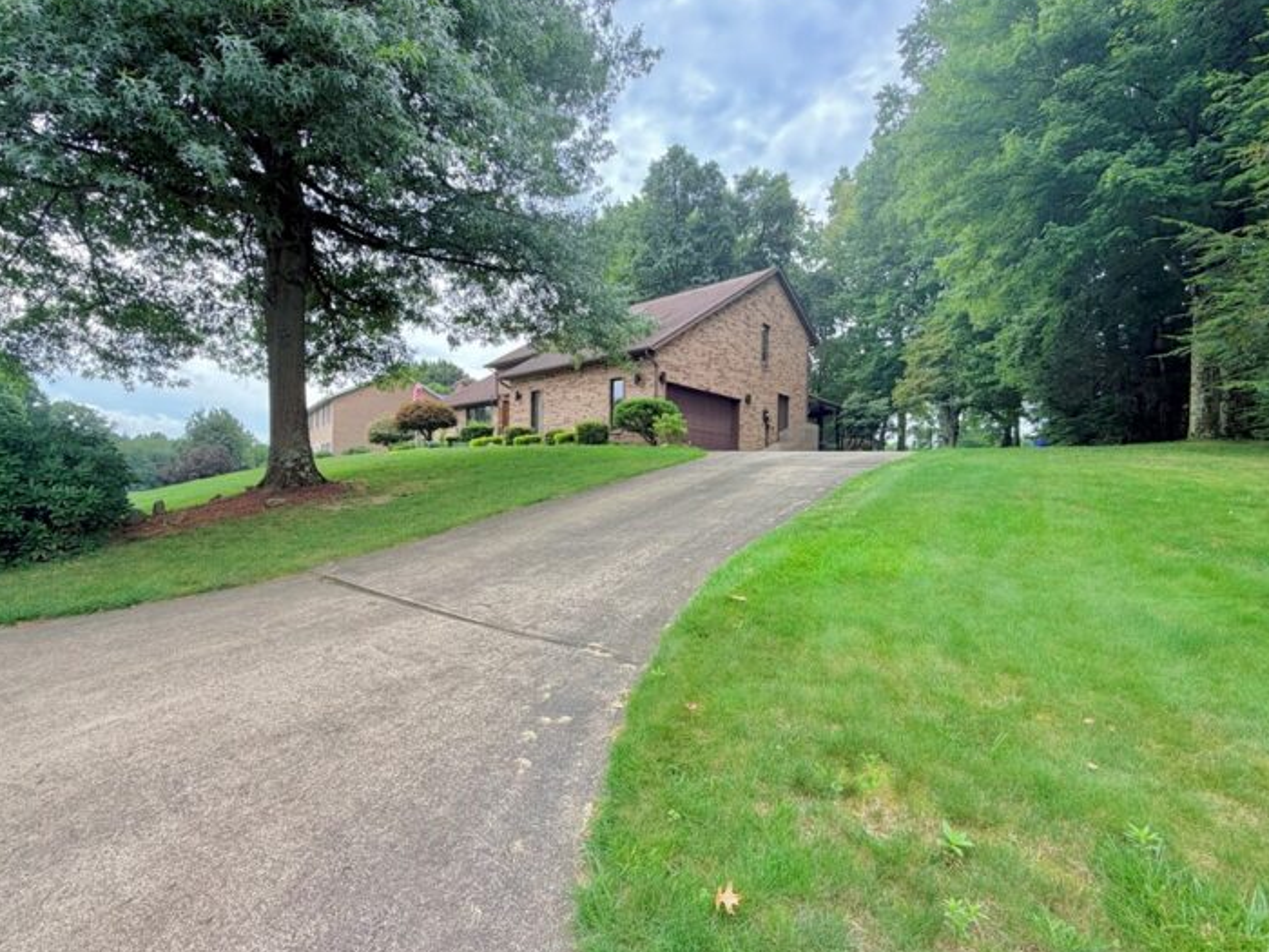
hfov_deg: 94.4
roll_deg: -1.1
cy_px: 491
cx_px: 602
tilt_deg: -0.5
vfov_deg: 78.1
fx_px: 587
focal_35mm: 16
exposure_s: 1/502
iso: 64
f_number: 2.2
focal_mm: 2.22
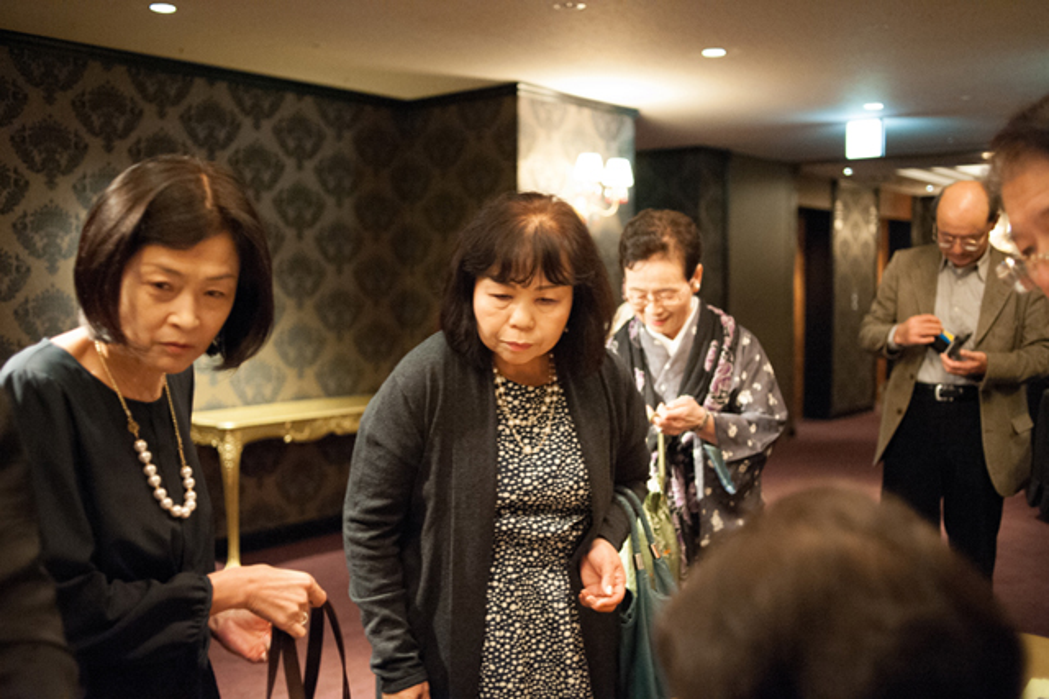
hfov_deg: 54.5
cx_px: 524
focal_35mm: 35
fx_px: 1019
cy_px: 350
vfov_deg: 37.8
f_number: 2.8
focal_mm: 35
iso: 5600
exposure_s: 1/100
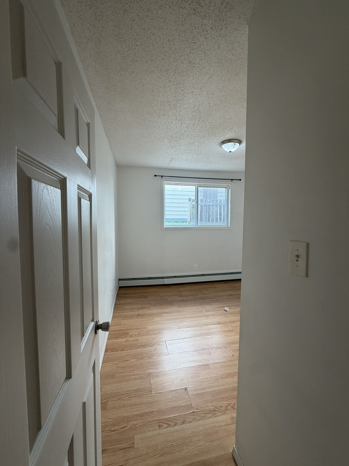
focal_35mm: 14
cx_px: 174
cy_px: 233
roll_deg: -0.4
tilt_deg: -4.4
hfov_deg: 85.7
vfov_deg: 102.1
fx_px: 188
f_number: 2.2
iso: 160
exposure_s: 1/120
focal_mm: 2.22
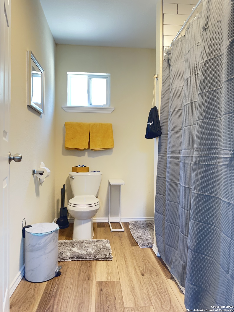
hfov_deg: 56.8
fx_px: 216
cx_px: 117
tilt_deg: -0.5
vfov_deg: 71.6
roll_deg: -1.3
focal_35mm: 24
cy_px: 156
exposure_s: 1/60
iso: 640
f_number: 1.78
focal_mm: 6.86
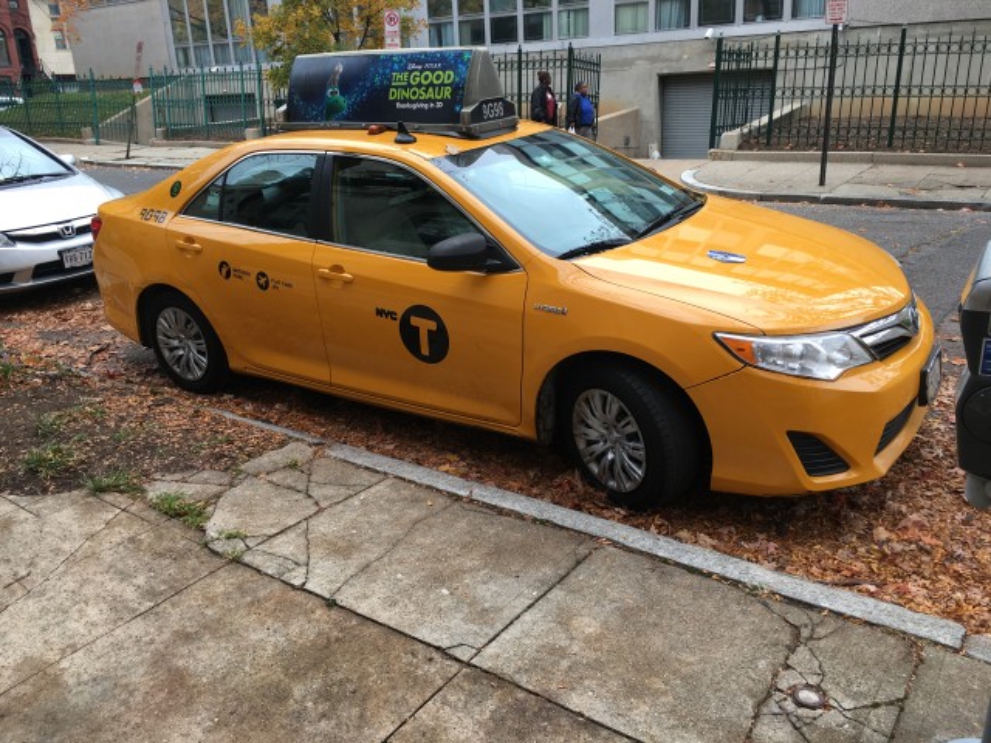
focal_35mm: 29
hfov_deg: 61.7
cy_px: 372
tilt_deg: -19.1
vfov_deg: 48.2
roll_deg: +2.6
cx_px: 496
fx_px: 830
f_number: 2.2
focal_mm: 4.15
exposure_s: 1/126
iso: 25
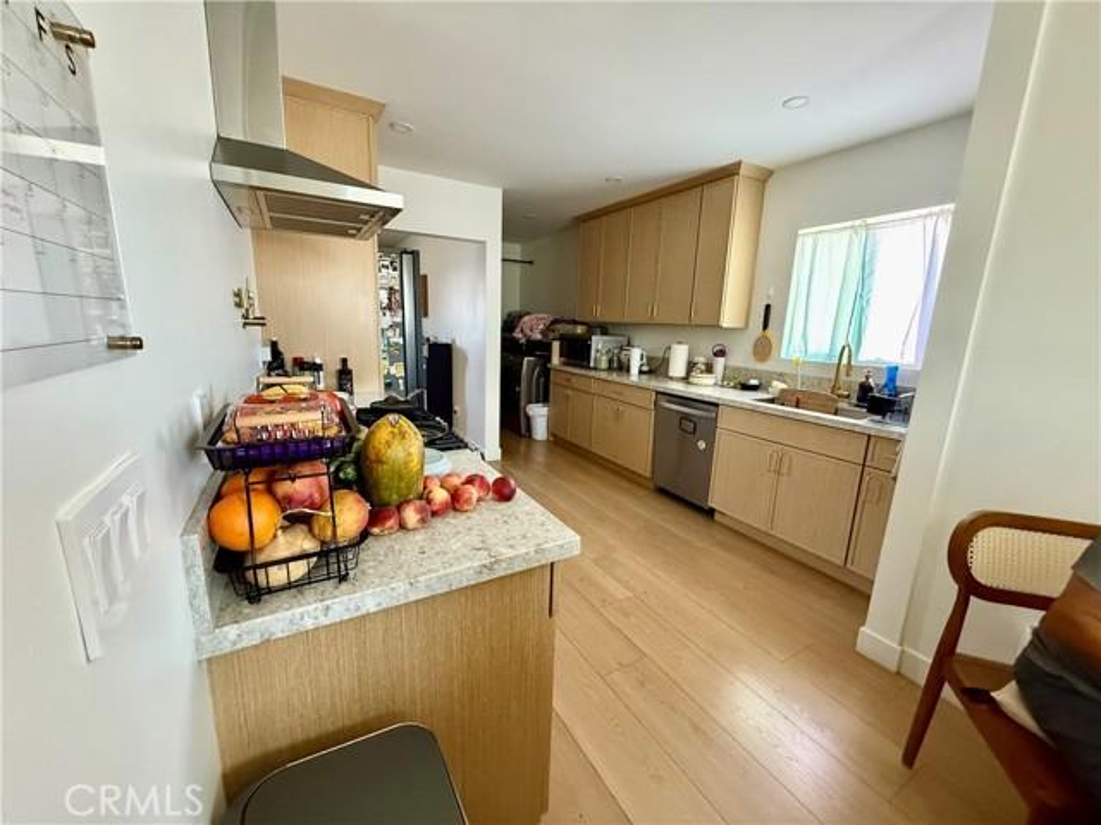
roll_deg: -2.3
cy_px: 412
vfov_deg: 85.7
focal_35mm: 14
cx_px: 550
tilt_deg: -11.6
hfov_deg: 102.1
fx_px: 445
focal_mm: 2.22
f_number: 2.2
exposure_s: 1/60
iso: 640
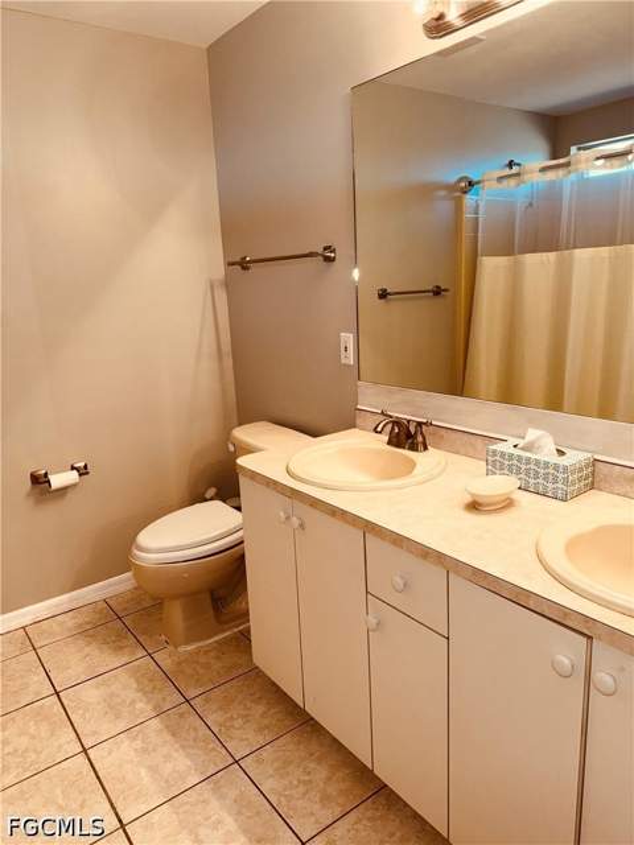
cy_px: 422
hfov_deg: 56.8
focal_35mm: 24
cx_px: 317
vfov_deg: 71.6
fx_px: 586
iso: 125
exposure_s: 1/120
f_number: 1.78
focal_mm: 6.76
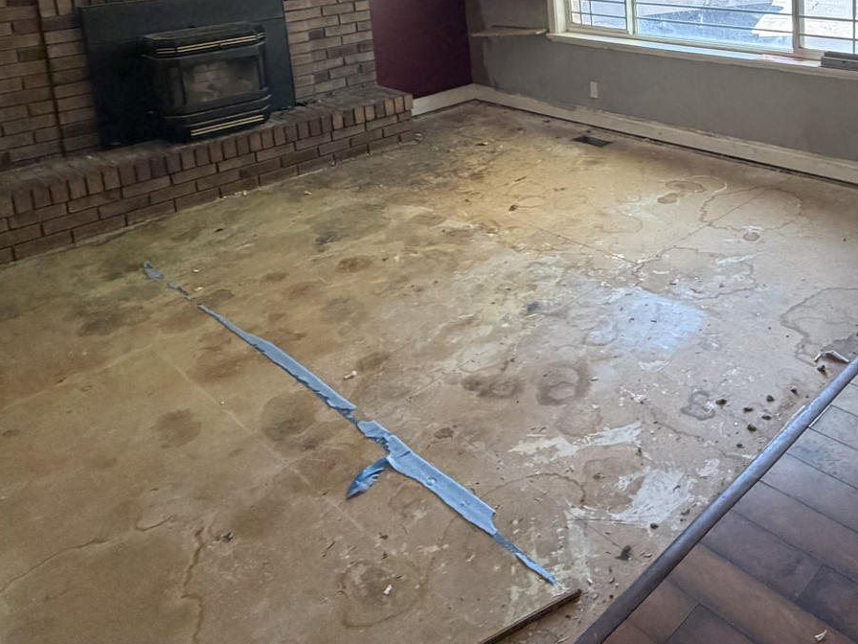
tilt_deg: -7.5
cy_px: 30
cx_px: 665
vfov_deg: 39.9
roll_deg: +4.2
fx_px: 793
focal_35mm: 32
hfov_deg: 53.7
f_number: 2.2
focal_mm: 2.22
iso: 320
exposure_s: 1/90
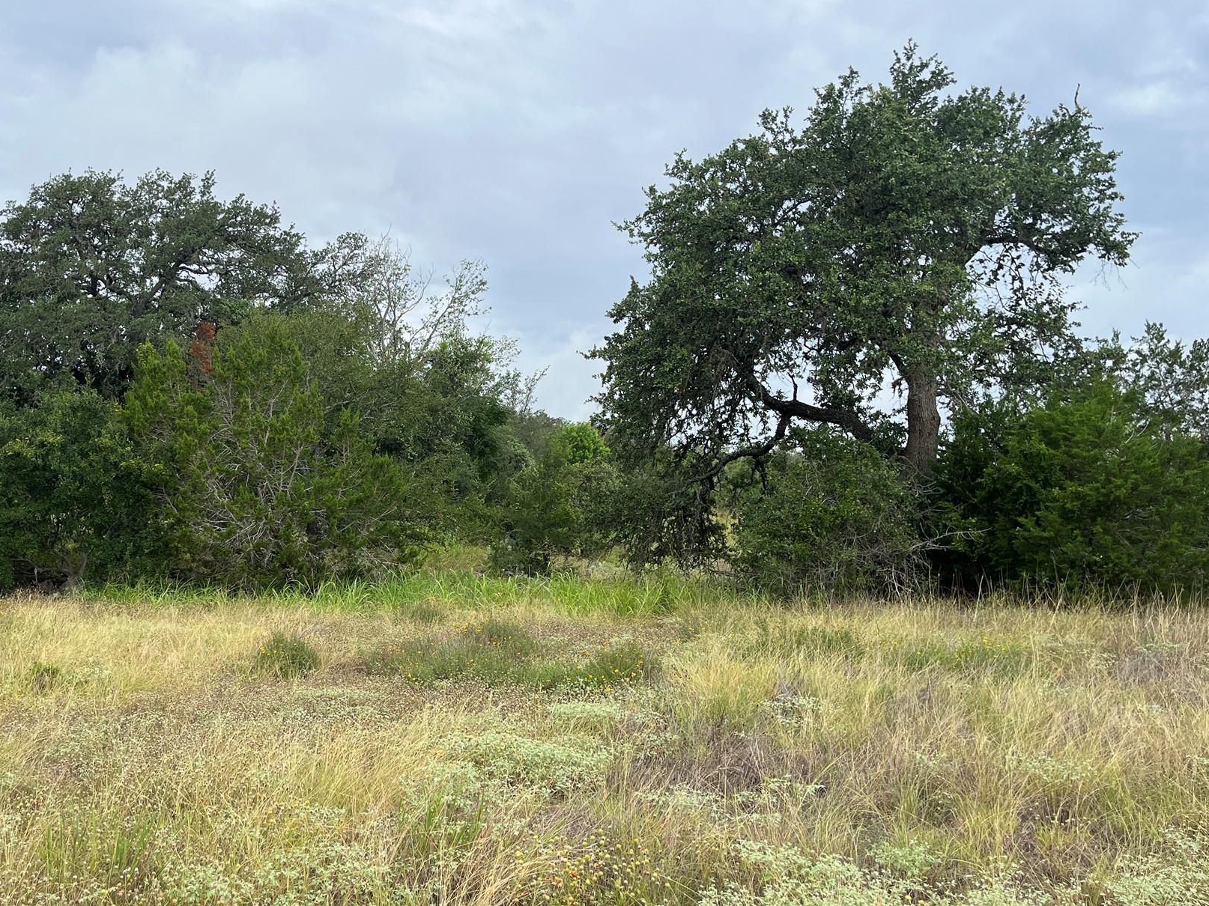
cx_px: 448
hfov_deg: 54.7
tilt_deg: +6.7
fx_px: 1152
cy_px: 417
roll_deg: +1.1
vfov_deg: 42.9
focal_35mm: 33
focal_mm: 5.1
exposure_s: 1/1497
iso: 50
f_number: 1.6
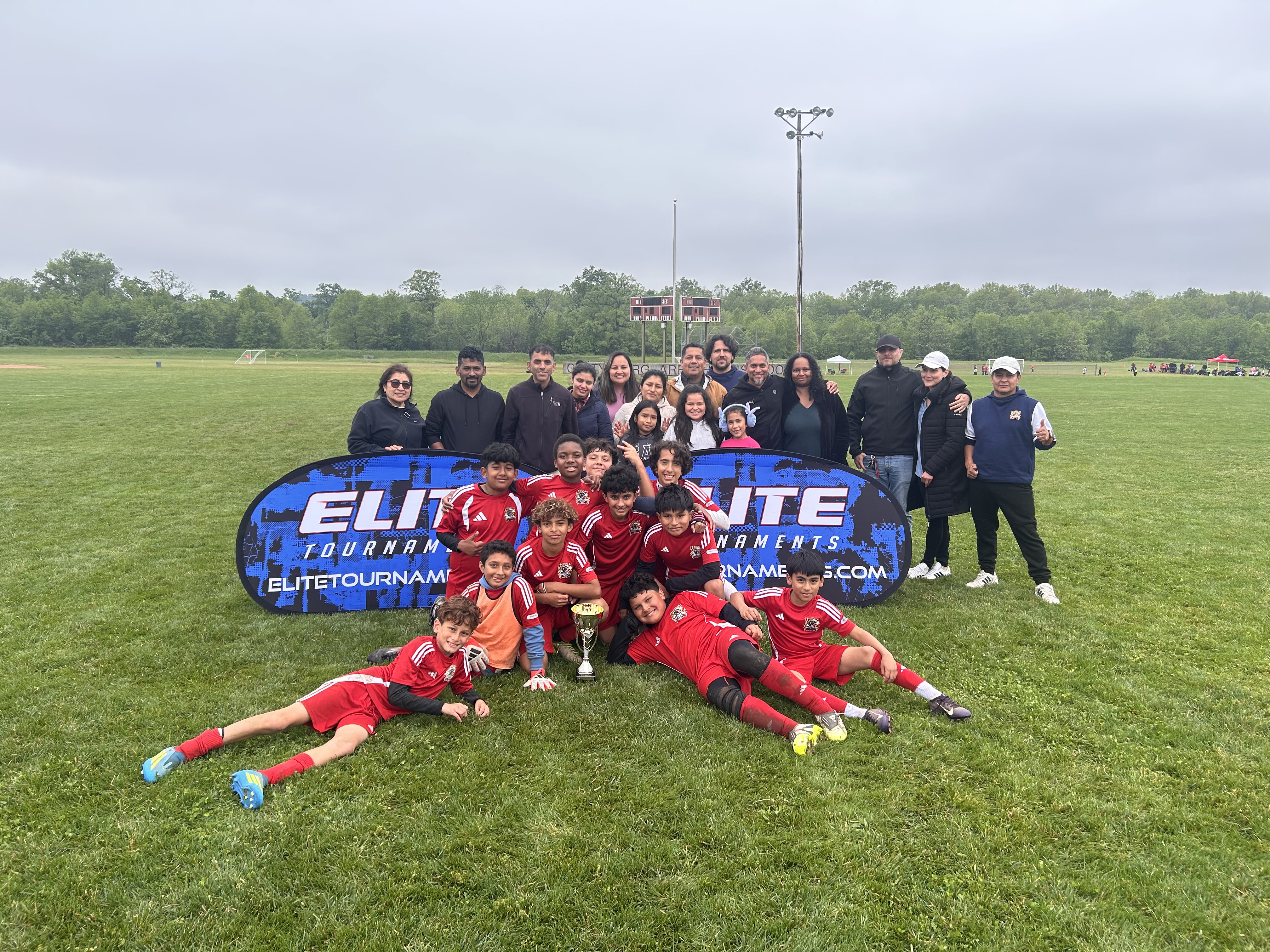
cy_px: 476
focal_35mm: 26
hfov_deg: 67.3
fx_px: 954
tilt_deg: -7.7
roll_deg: +0.3
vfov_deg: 53.1
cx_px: 635
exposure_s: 1/1048
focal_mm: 5.7
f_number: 1.5
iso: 50
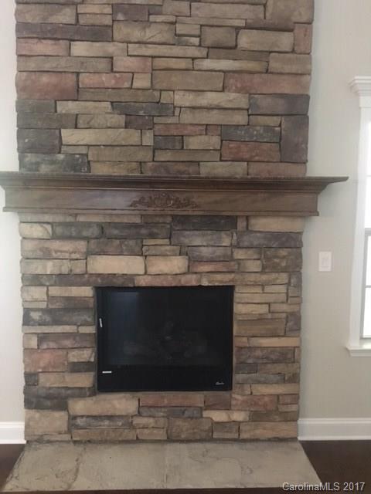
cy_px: 247
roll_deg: -0.5
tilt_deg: -4.9
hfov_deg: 48.2
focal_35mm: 29
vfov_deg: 61.7
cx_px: 186
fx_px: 414
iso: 320
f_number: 2.2
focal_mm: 4.15
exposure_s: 1/15
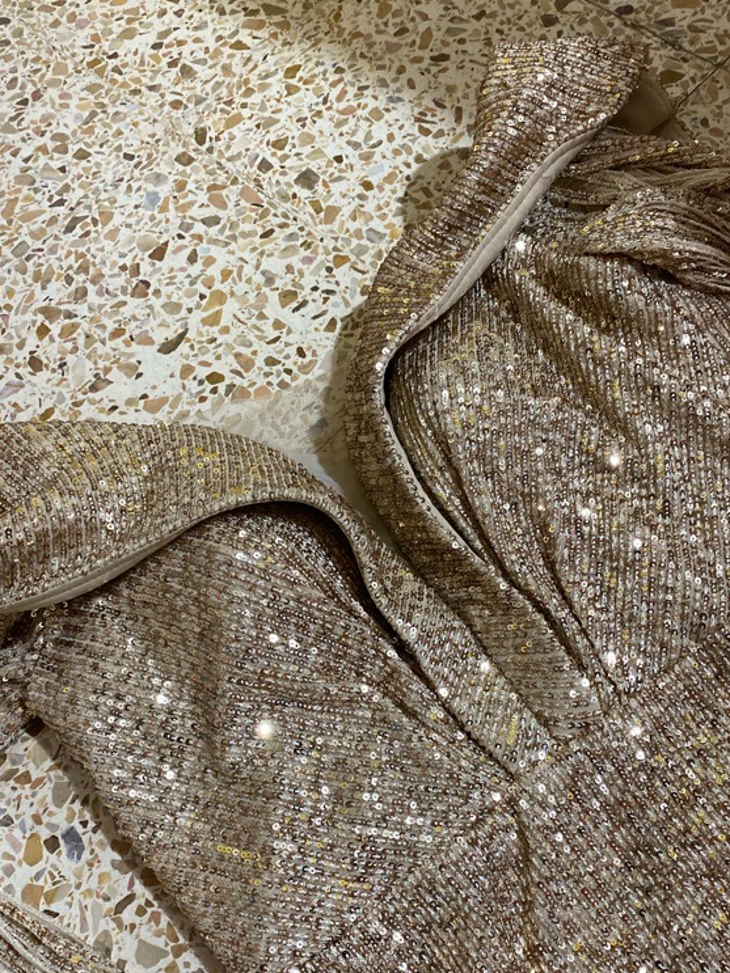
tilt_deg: -64.5
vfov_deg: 52.5
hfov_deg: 40.7
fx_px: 984
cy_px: 546
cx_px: 338
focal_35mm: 35
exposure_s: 1/50
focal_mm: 4.25
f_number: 1.8
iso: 400
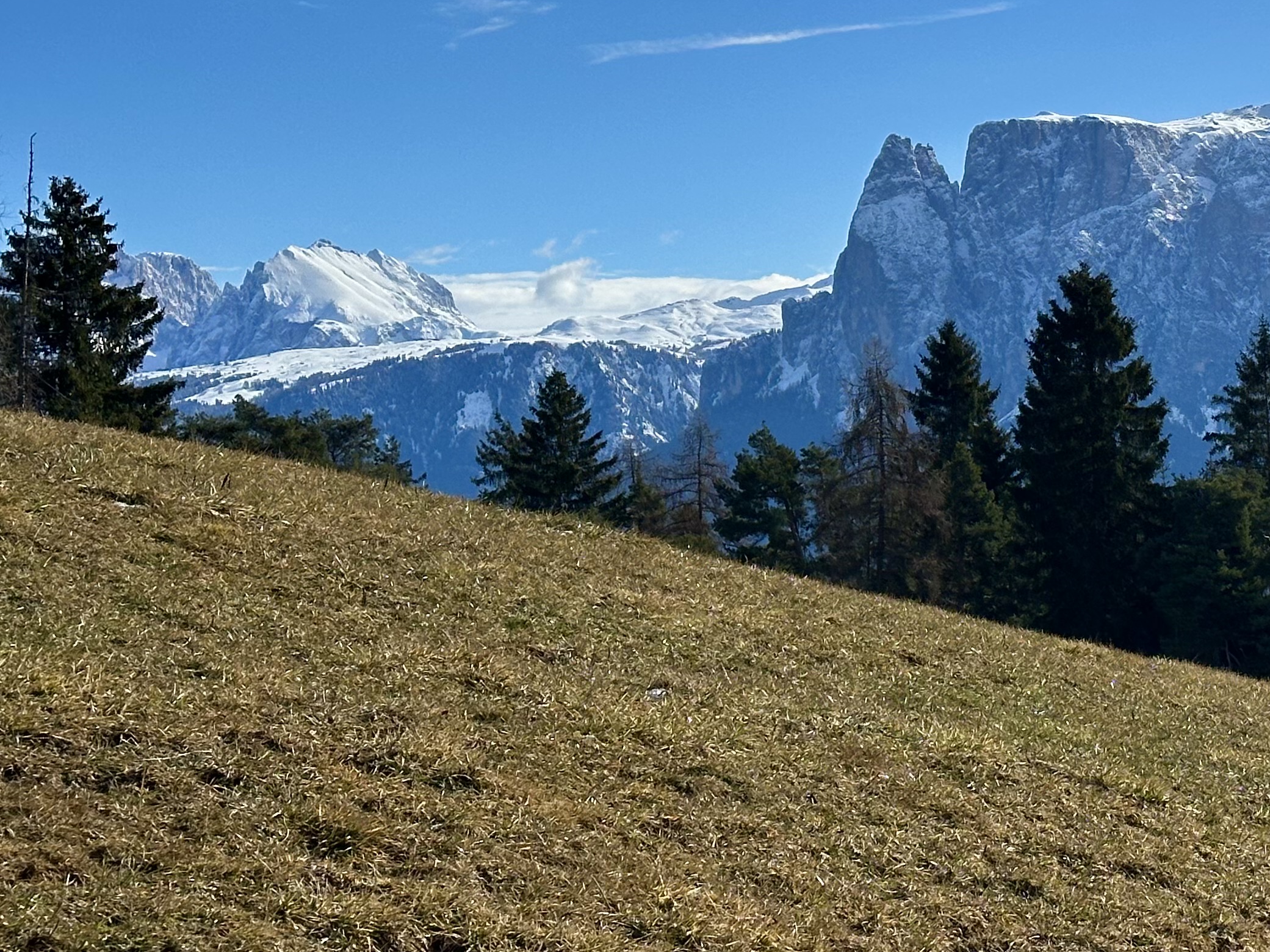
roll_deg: +1.9
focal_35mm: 93
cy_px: 242
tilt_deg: +3.6
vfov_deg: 15.8
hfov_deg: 20.6
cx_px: 1191
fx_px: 3412
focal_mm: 6.86
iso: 64
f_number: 1.78
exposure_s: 1/8929
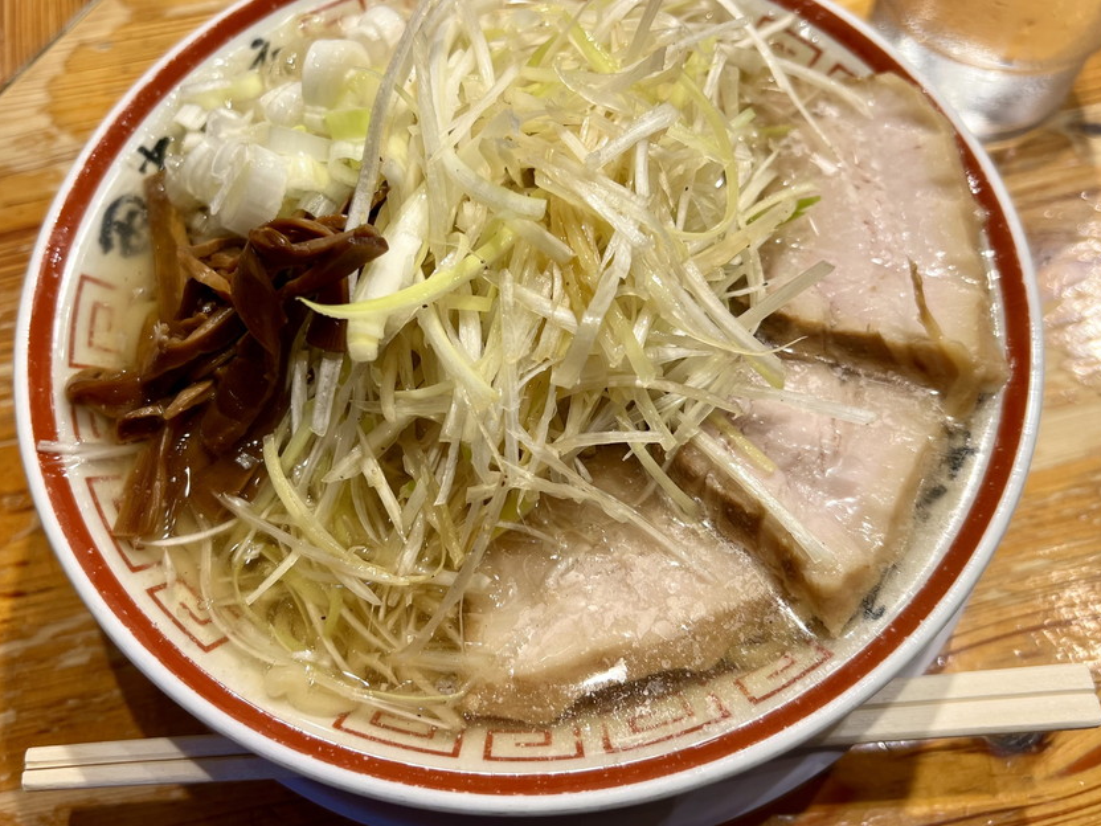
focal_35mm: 32
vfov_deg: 44.1
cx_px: 545
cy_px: 381
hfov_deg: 56.8
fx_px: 1018
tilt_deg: -61.6
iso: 40
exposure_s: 1/100
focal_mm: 5.7
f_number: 1.5
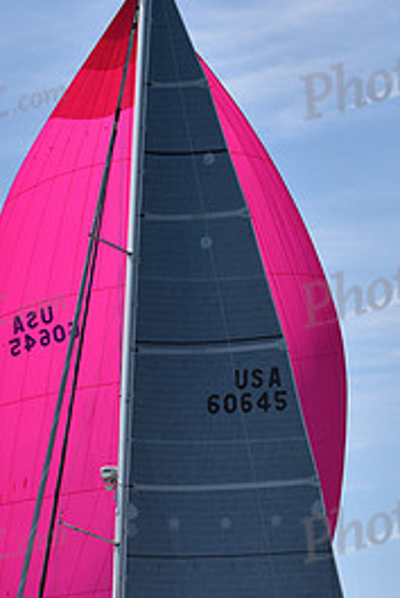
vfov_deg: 12.5
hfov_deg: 8.4
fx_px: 2730
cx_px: 184
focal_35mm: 164
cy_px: 420
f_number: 7.1
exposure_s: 1/800
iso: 400
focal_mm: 75
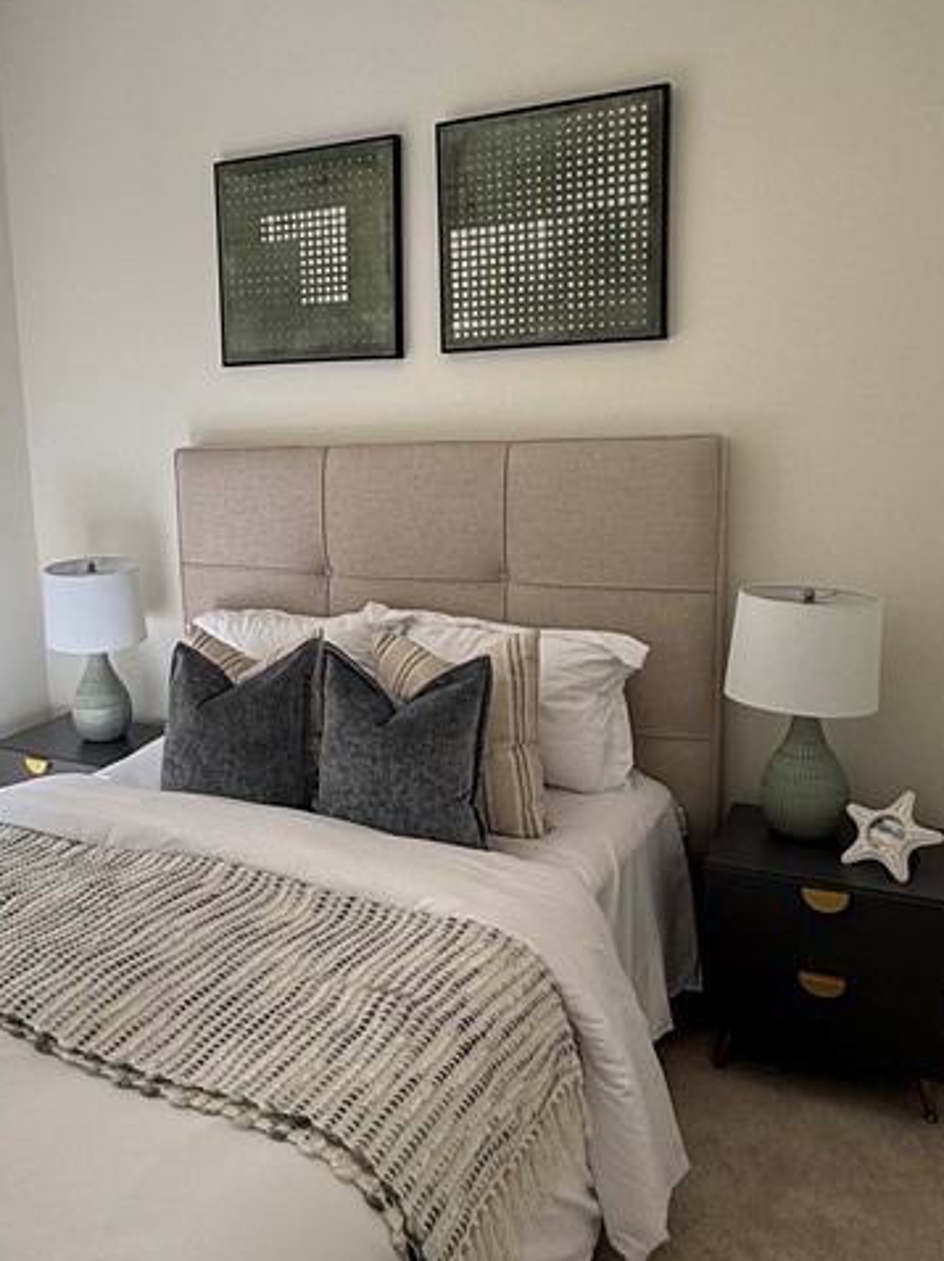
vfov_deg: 60.0
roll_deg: +2.2
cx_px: 309
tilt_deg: -9.8
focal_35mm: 30
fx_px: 1092
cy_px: 596
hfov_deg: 46.0
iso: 50
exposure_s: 1/224
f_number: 2.2
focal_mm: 2.22
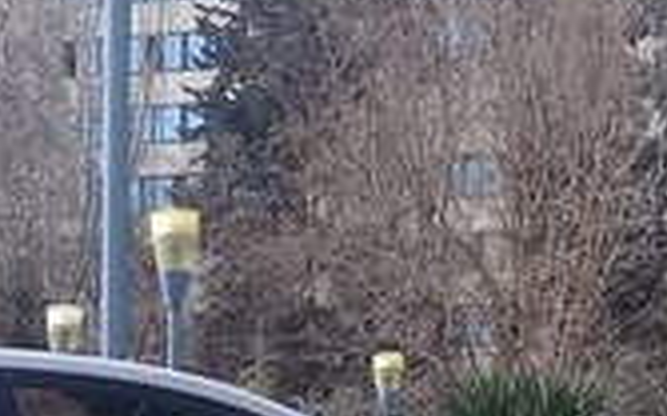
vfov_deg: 9.7
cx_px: 20
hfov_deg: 15.8
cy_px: 674
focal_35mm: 130
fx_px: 2361
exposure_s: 1/561
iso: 50
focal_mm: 3.3
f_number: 2.2
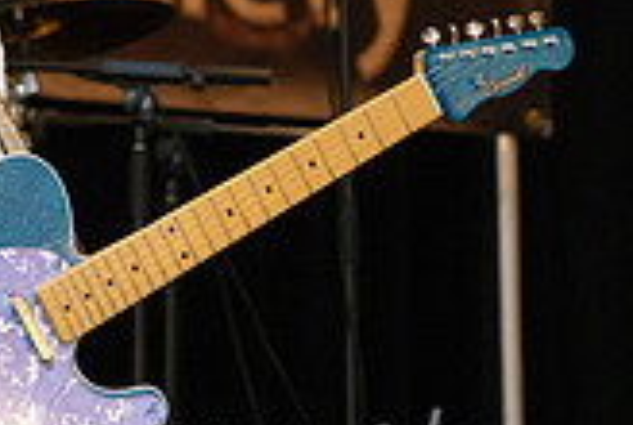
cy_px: -52
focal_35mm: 452
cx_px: -69
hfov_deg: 4.5
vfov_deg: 3.1
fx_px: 7962
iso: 4000
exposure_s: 1/200
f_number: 6.3
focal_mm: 128
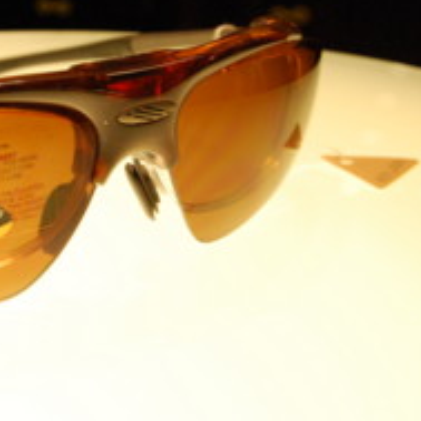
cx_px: 91
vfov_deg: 20.3
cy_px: 124
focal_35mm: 85
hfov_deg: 20.2
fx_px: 1170
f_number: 8
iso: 1600
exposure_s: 1/40
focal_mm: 28
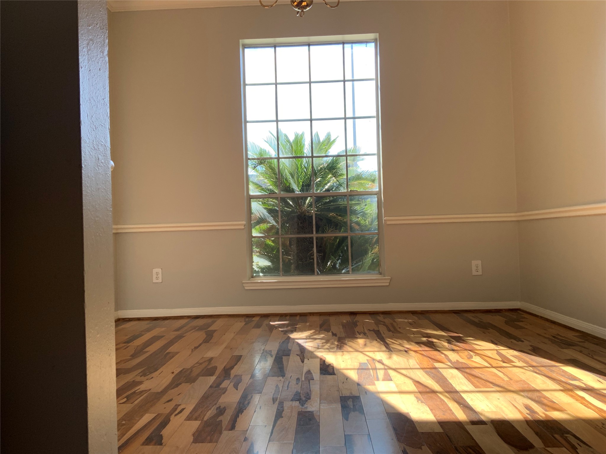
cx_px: 303
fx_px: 508
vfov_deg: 48.2
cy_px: 227
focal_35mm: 29
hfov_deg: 61.7
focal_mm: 3
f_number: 1.8
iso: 16
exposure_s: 1/143
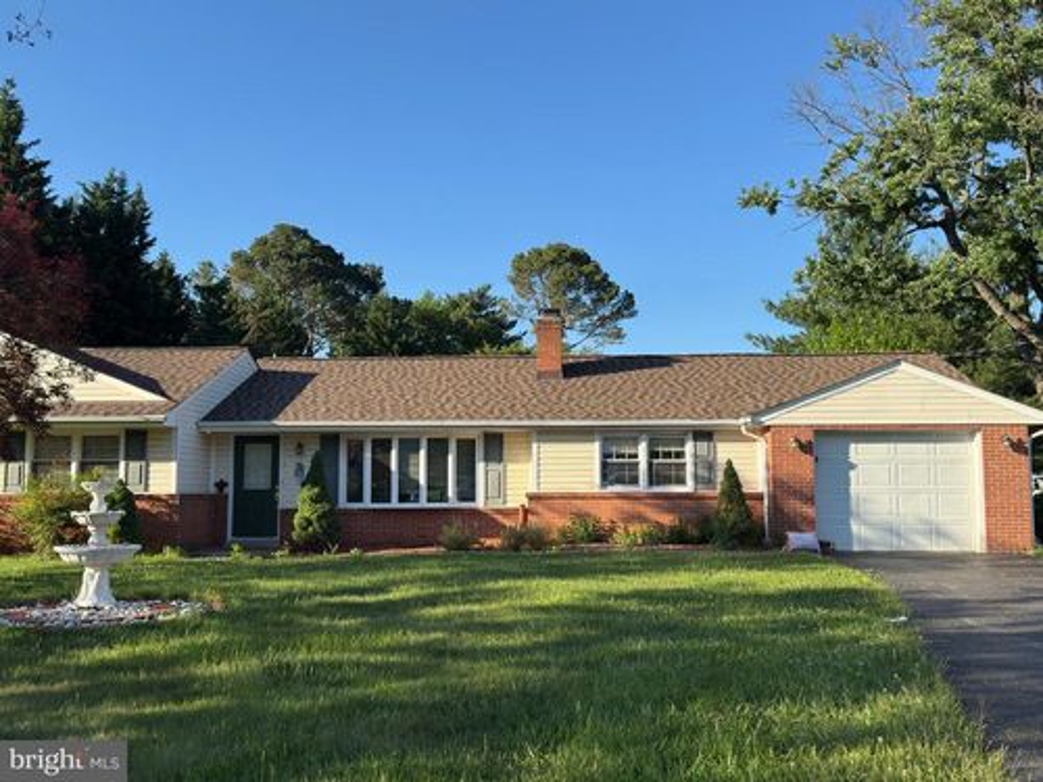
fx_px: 1055
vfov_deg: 40.7
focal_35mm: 35
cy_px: 391
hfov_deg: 52.6
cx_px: 522
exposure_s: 1/3058
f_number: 1.78
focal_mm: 6.76
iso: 100
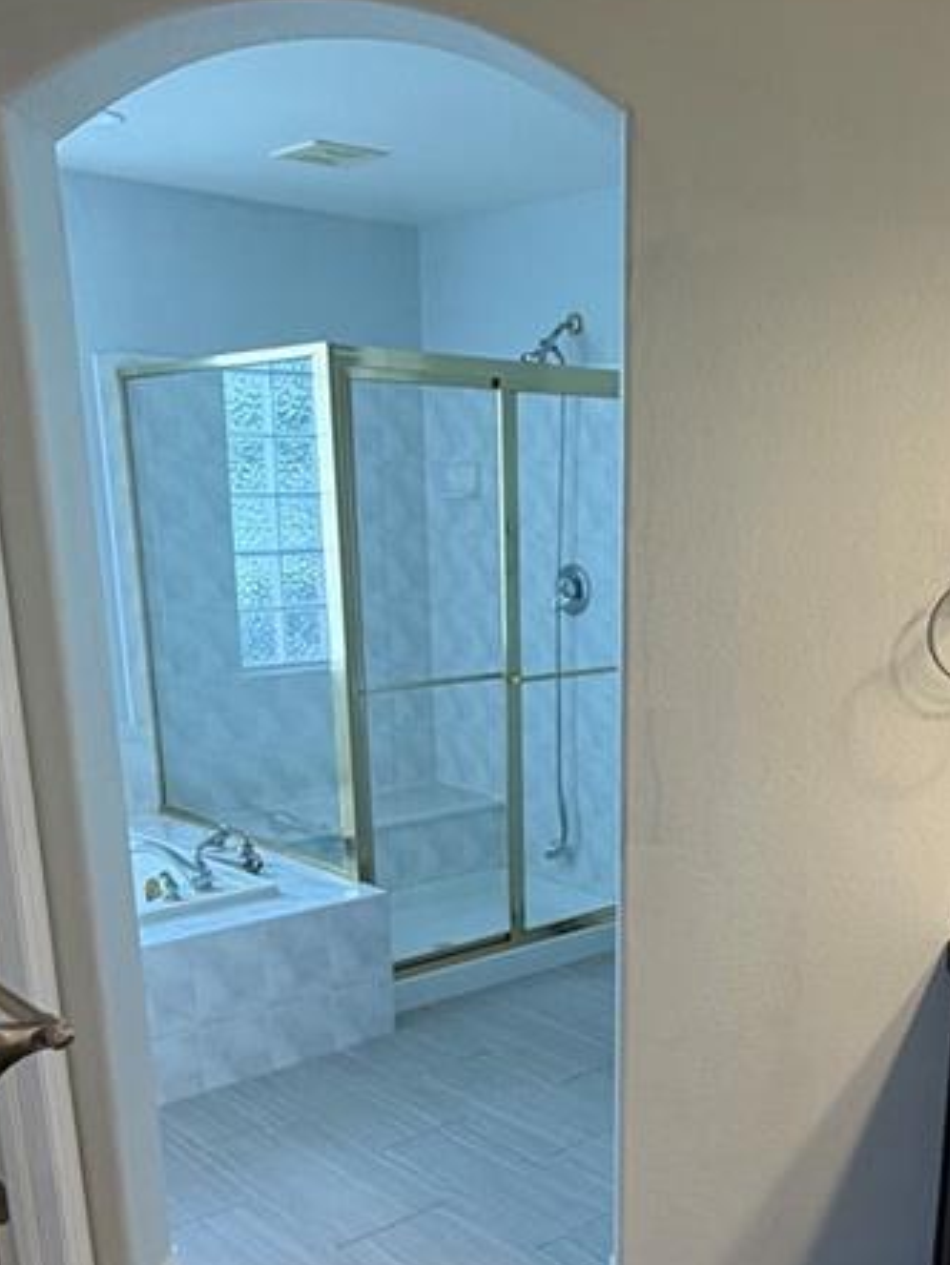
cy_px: 942
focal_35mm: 38
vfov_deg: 47.2
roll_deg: -0.7
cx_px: 652
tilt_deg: -18.0
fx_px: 1389
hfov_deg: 37.2
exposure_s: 1/120
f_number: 2.2
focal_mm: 2.22
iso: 125
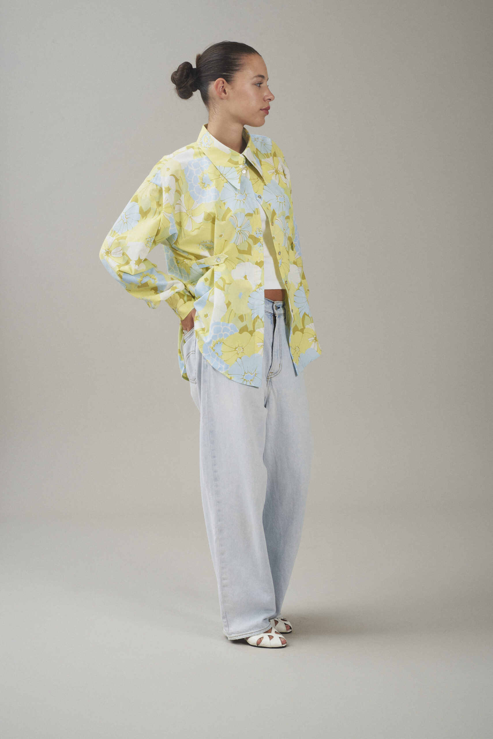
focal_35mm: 65
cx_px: 246
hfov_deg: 20.9
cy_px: 370
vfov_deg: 30.9
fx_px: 1334
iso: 200
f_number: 13
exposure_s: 1/160
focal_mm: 65
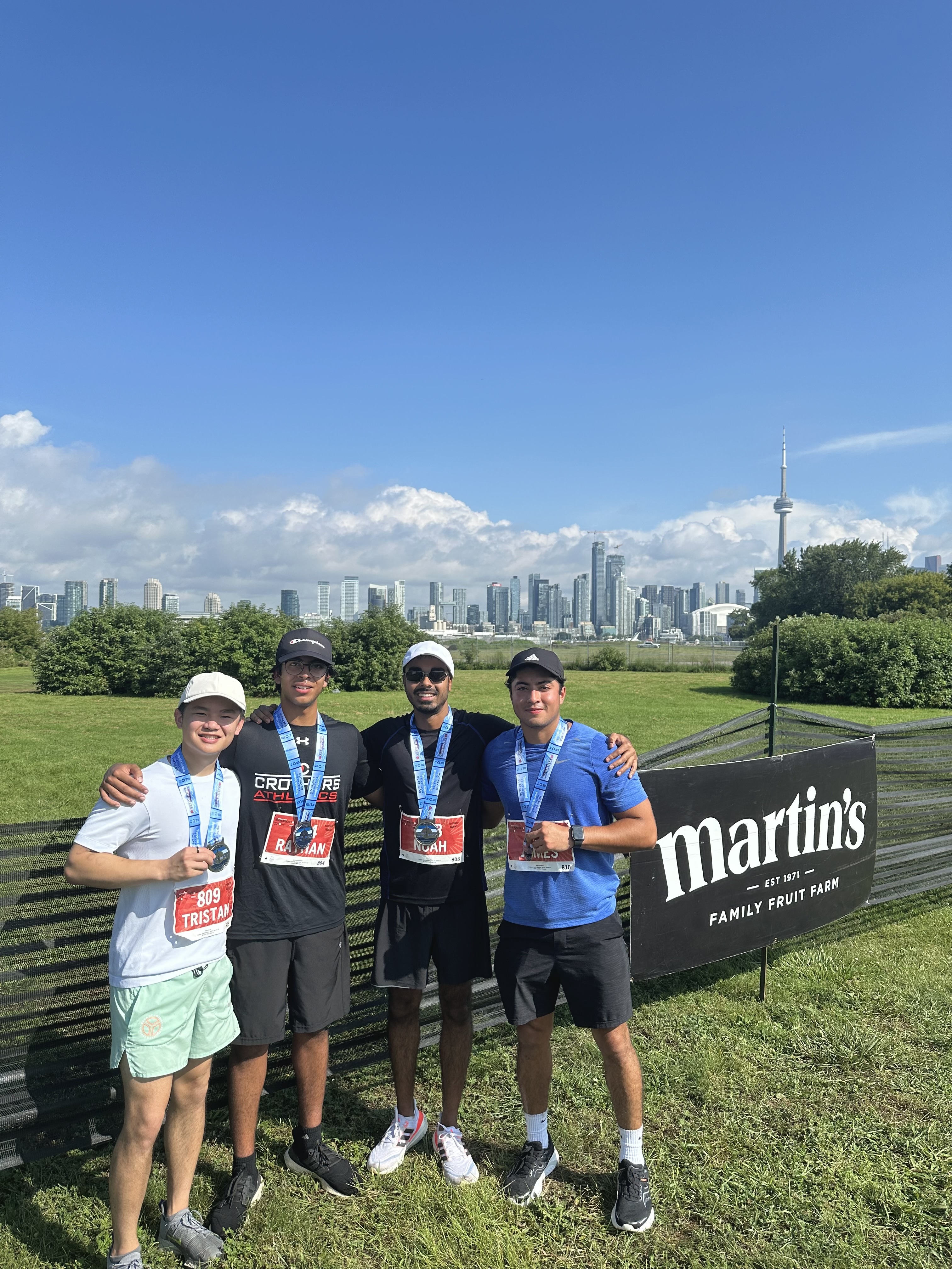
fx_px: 880
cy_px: 634
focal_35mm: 24
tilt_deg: +1.2
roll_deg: -0.4
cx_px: 476
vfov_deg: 71.6
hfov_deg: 56.8
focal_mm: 6.86
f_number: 1.78
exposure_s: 1/5263
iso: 80
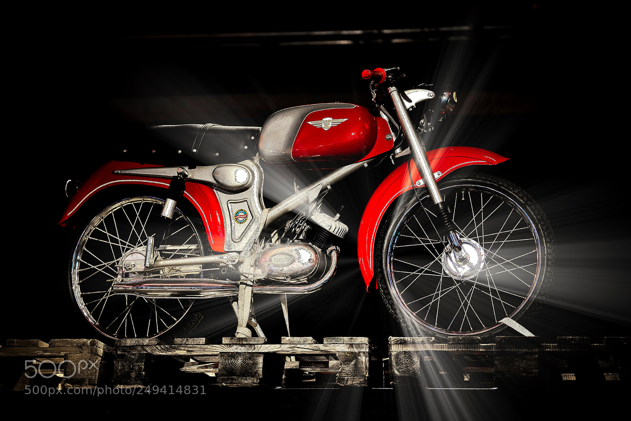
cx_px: 316
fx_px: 2594
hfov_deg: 13.9
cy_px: 210
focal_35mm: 148
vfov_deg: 9.3
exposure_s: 1/160
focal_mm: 148
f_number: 2.8
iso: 3200
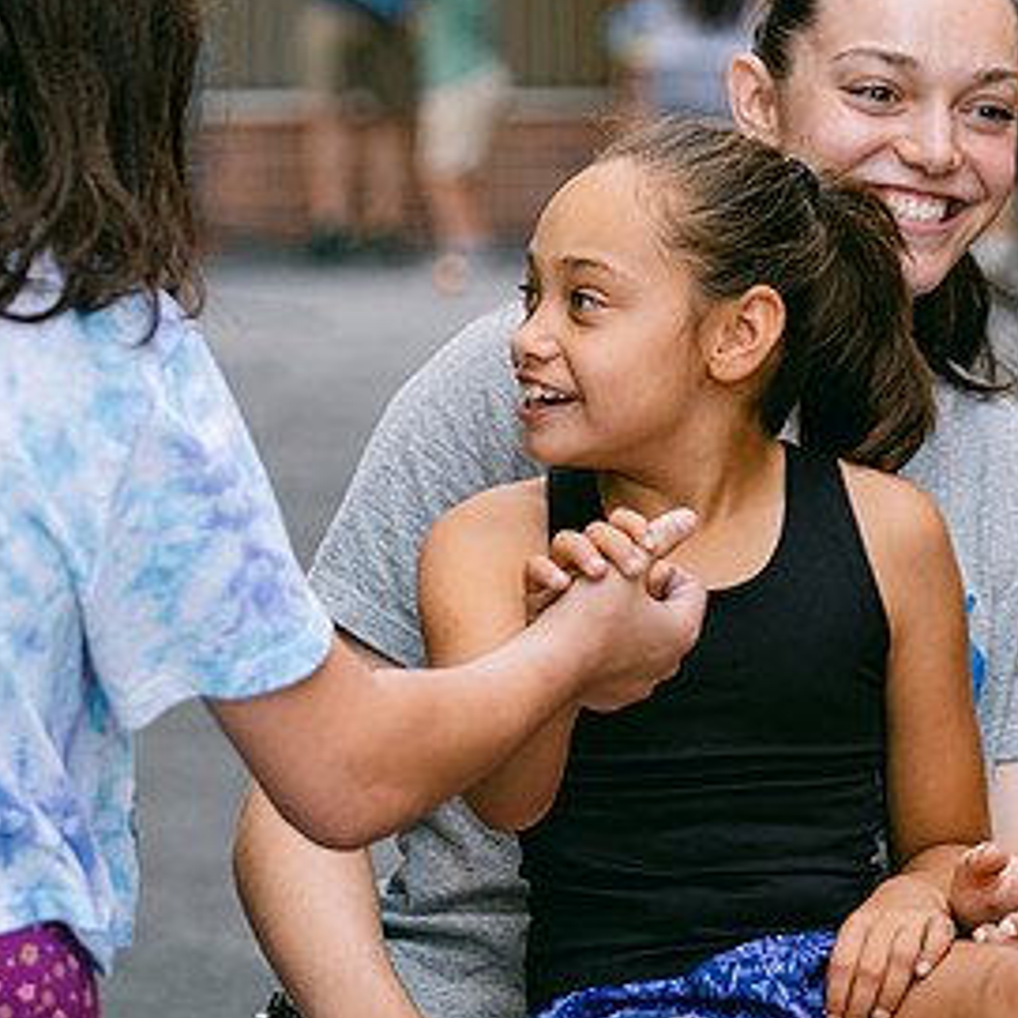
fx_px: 7320
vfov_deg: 8.0
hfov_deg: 7.9
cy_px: 558
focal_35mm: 220
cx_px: 259
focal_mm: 80.4
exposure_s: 1/300
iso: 160
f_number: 2.8
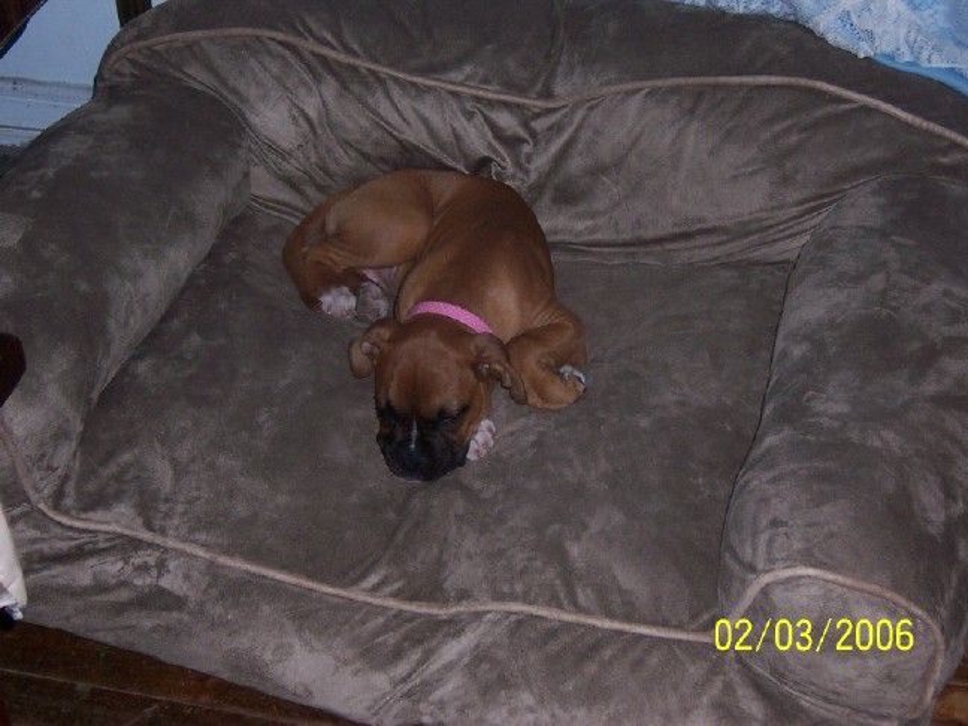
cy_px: 363
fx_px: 2041
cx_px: 484
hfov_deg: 26.7
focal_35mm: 73
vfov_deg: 20.2
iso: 140
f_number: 4.3
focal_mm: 12.1
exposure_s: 1/90
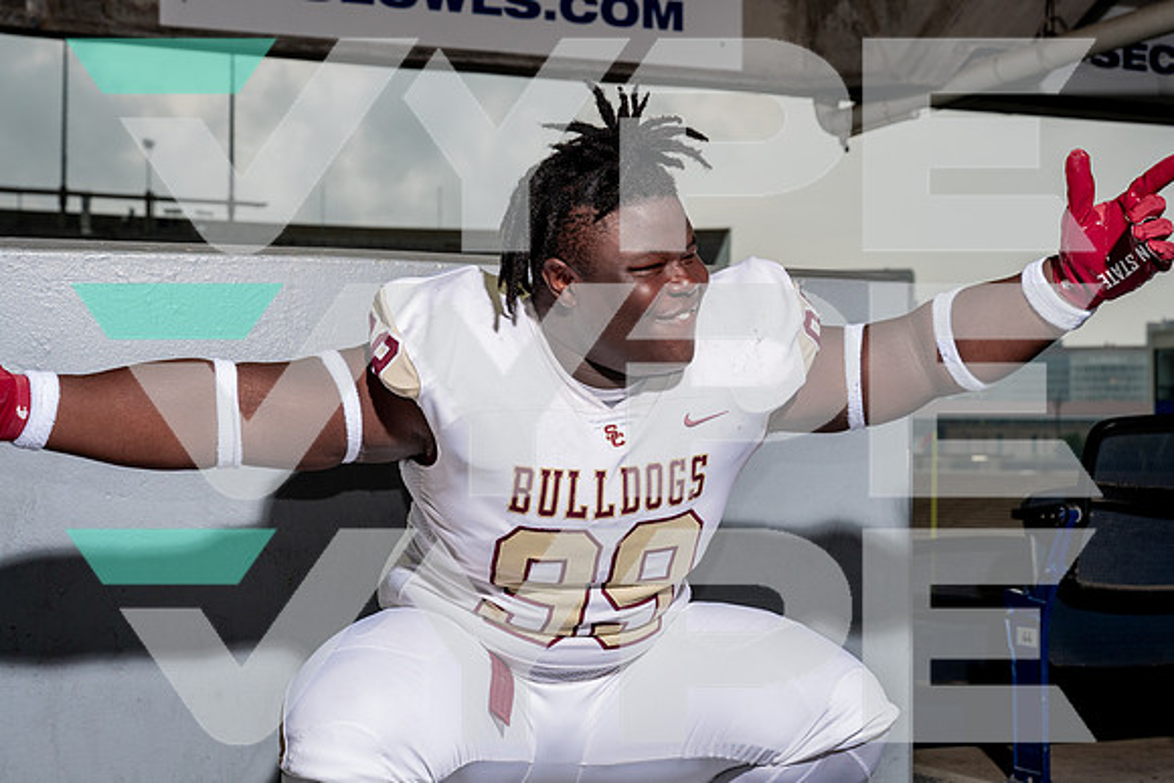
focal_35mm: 57
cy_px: 392
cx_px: 587
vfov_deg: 24.0
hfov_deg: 35.3
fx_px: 1846
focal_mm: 52
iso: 640
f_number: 6.3
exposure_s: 1/250
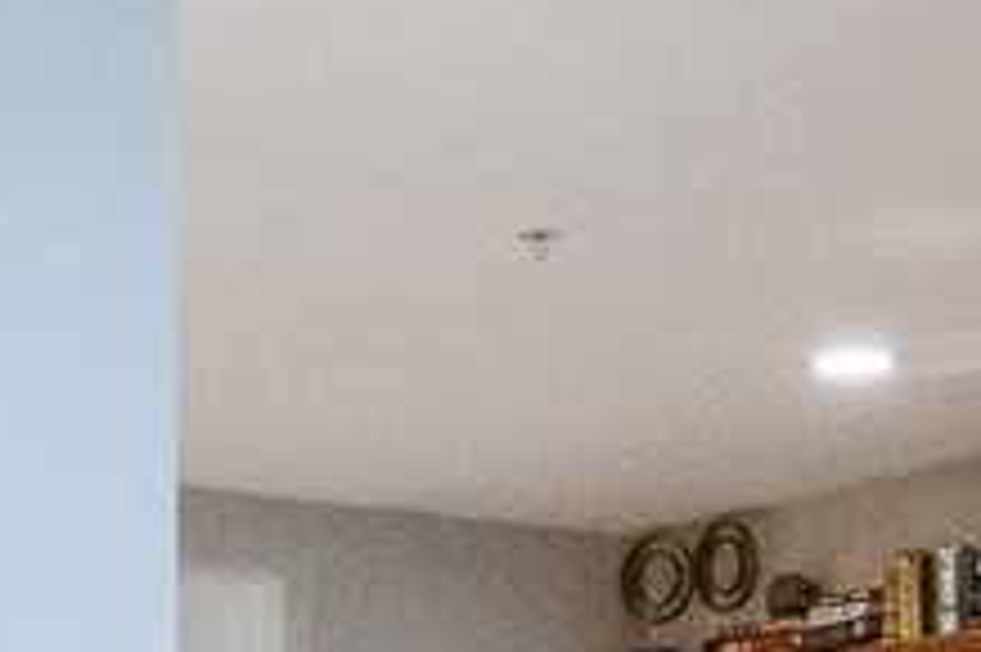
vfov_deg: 11.5
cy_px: 1221
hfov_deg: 18.8
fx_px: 2968
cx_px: 405
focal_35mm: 109
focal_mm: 14
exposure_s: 1/13
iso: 2000
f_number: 7.1
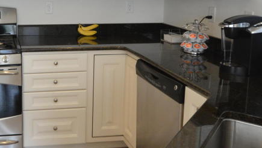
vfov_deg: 23.5
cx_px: 39
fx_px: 347
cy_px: 25
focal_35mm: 50
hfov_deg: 39.1
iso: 1000
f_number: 4.5
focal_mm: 12
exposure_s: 1/60
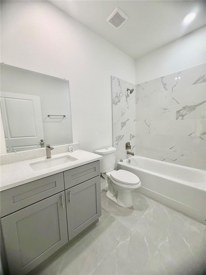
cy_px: 138
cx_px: 103
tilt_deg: -7.0
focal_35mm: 14
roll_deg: +1.5
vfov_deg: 102.1
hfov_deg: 85.7
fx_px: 111
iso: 200
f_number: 2.2
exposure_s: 1/120
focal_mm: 2.22
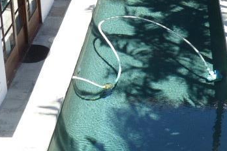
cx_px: 127
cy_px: 36
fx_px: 555
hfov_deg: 23.1
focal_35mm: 88
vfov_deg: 15.5
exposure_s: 1/500
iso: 200
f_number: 3.8
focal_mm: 8.24
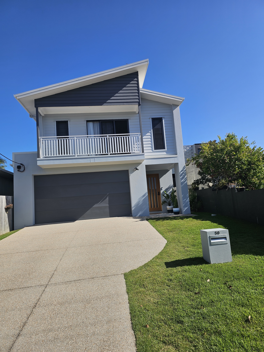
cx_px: 132
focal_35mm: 23
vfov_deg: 73.9
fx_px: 234
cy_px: 176
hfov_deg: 58.9
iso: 10
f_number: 1.7
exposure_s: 1/843
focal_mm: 6.3
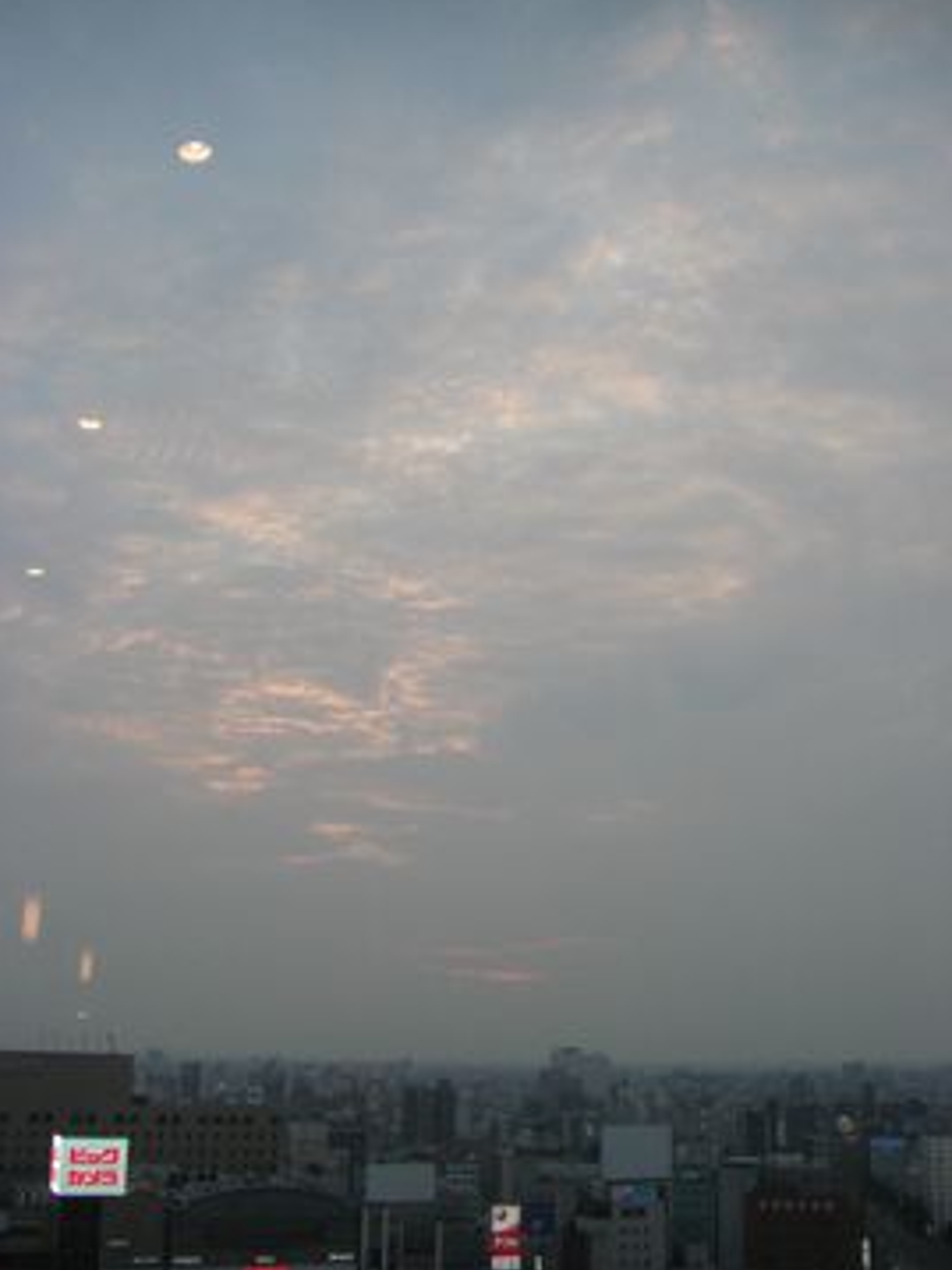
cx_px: 481
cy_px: 626
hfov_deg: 36.8
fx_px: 1431
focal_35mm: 39
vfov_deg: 47.9
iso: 200
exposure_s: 1/125
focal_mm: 6.3
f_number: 3.4
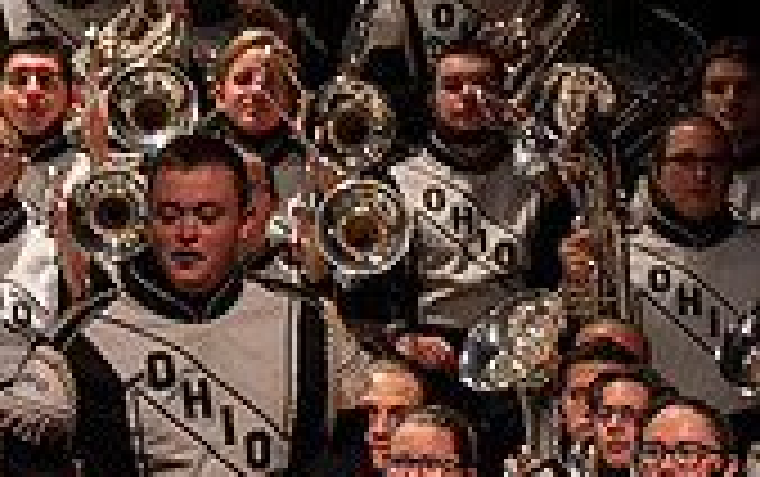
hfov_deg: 3.0
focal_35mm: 699
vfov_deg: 1.9
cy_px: 400
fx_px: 14492
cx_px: -540
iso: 1250
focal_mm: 200
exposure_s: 1/500
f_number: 3.5
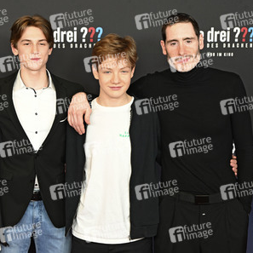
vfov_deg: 20.4
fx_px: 703
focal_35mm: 85
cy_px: 126
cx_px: 83
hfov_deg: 20.3
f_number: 6
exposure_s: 1/160
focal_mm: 66
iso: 1250
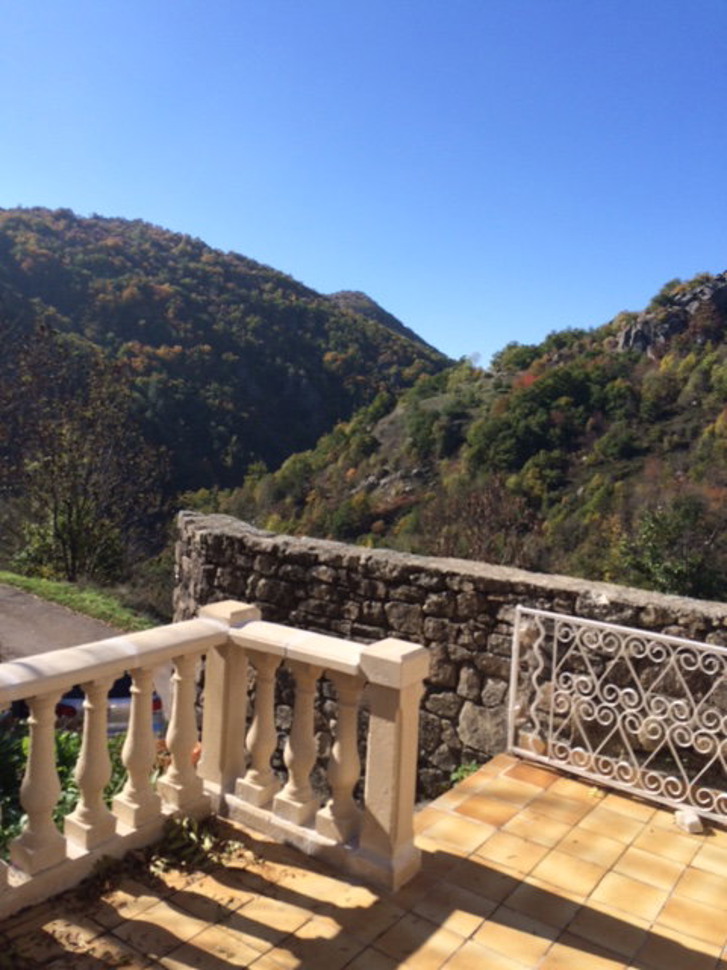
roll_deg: -1.8
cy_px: 485
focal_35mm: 29
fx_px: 812
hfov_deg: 48.2
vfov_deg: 61.7
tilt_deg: +3.2
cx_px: 364
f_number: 2.2
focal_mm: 4.15
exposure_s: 1/1709
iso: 32
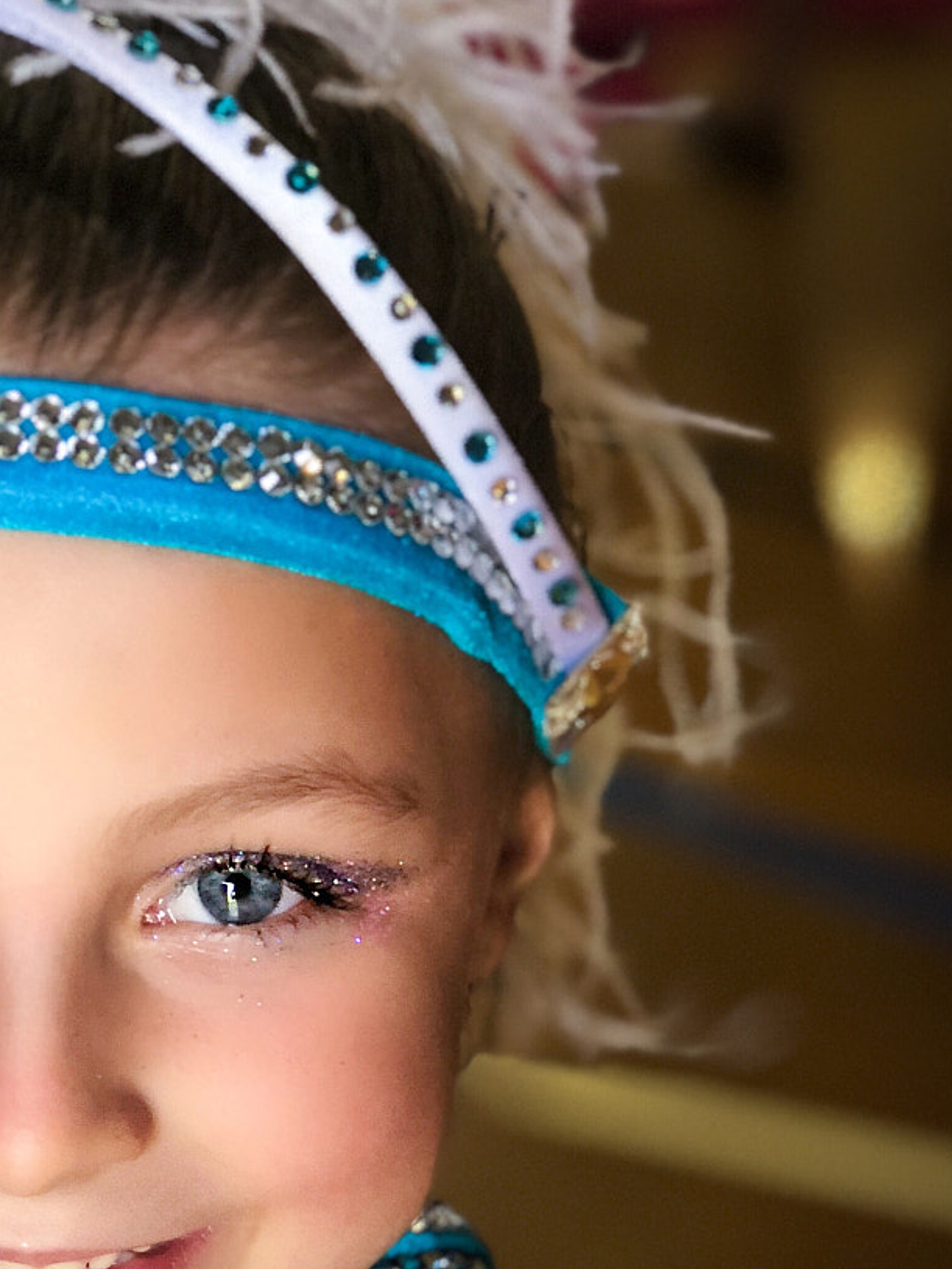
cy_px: 889
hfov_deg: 13.1
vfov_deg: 17.5
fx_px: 4105
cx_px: 86
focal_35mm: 112
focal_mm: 6.6
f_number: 2.8
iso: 200
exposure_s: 1/50
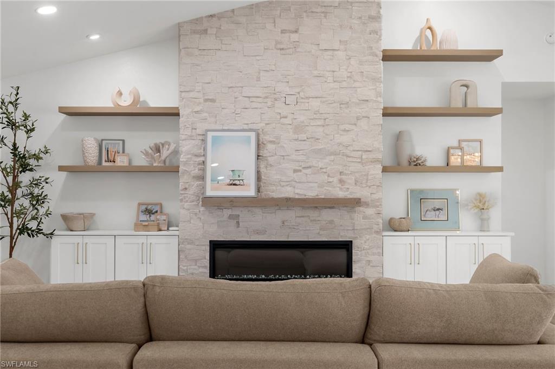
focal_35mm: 35
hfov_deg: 54.5
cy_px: 184
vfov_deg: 37.8
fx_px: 539
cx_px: 278
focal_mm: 35
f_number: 8
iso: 640
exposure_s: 1/160
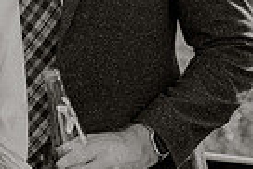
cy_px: -26
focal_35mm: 179
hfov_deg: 11.3
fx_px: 1259
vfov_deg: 7.6
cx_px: -28
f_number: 4
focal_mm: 41
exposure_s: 1/800
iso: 100
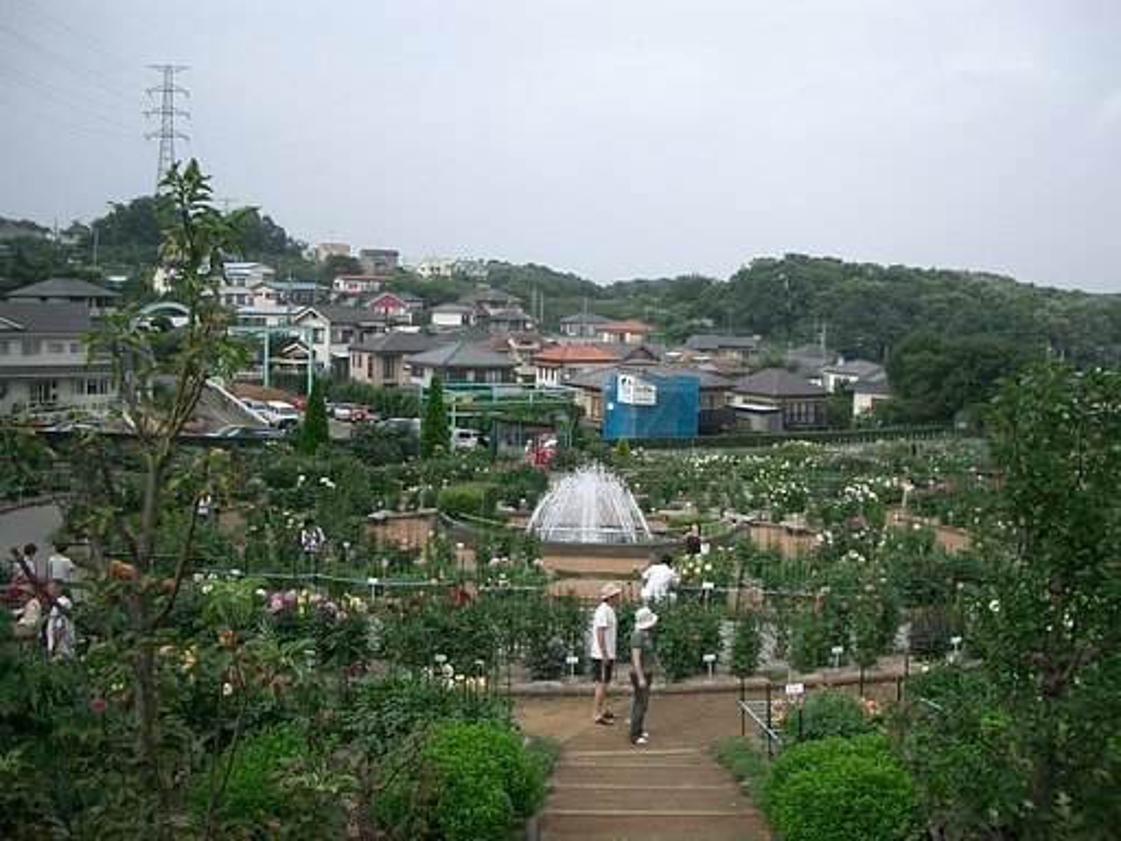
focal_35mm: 35
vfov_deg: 40.7
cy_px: 420
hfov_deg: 52.6
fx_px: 1133
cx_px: 560
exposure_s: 1/640
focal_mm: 5.8
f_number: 2.6
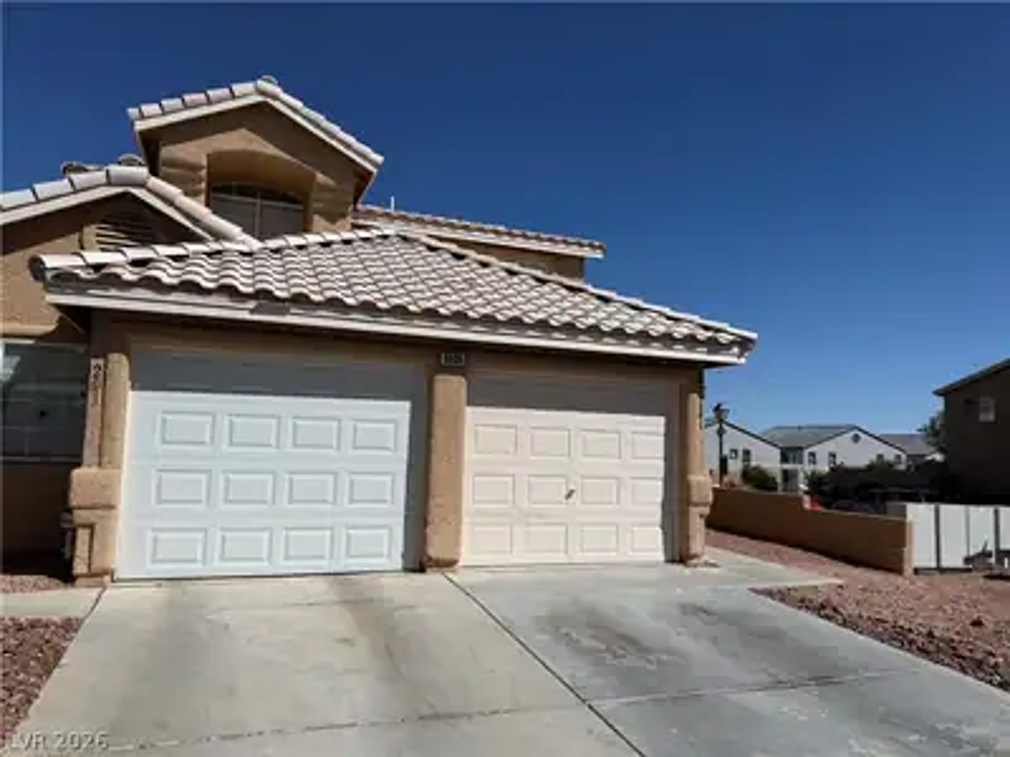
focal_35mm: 24
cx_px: 505
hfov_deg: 71.6
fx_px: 700
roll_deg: -1.7
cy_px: 378
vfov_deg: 56.8
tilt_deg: +5.5
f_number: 1.78
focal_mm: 6.76
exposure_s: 1/14286
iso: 80
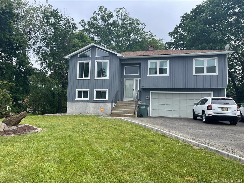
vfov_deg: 53.1
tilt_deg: +5.0
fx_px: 183
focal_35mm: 26
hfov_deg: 67.3
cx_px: 122
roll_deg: -2.2
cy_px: 92
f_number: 1.6
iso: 32
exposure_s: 1/855
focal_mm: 5.1
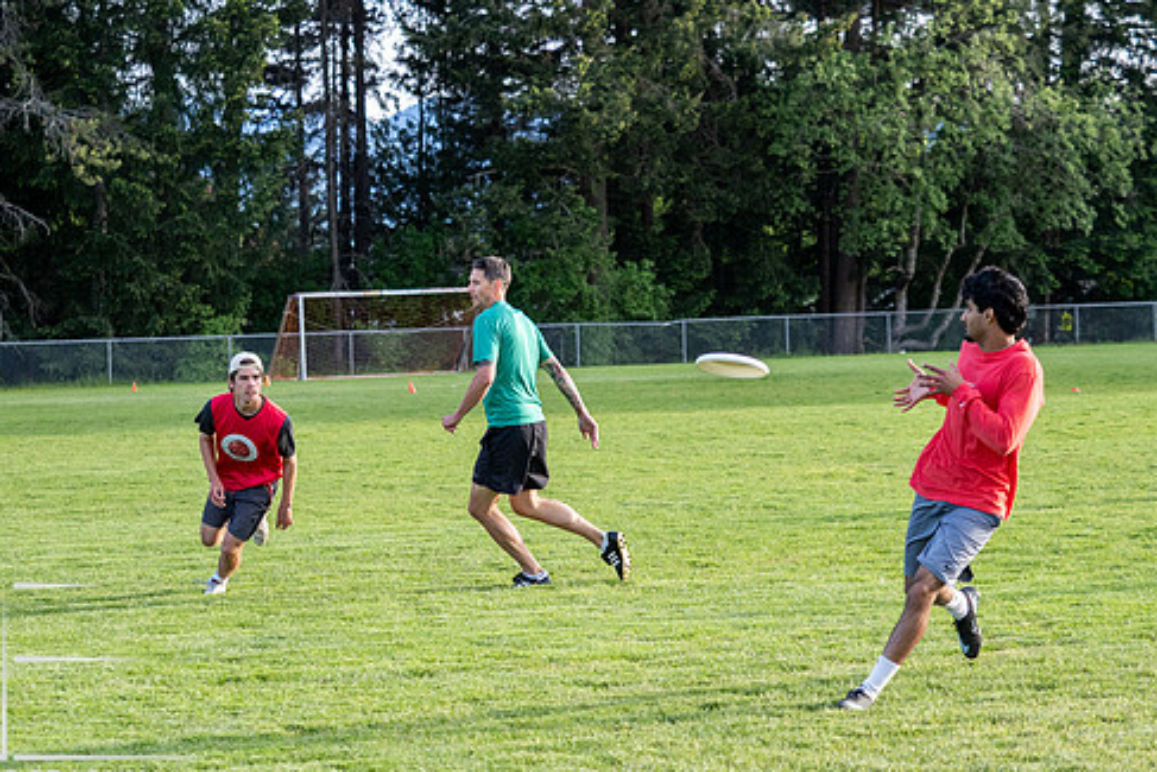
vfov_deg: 12.0
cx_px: 570
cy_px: 431
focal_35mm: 114
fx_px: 3665
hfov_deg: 17.9
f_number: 2.8
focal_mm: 46
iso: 500
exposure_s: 1/1000
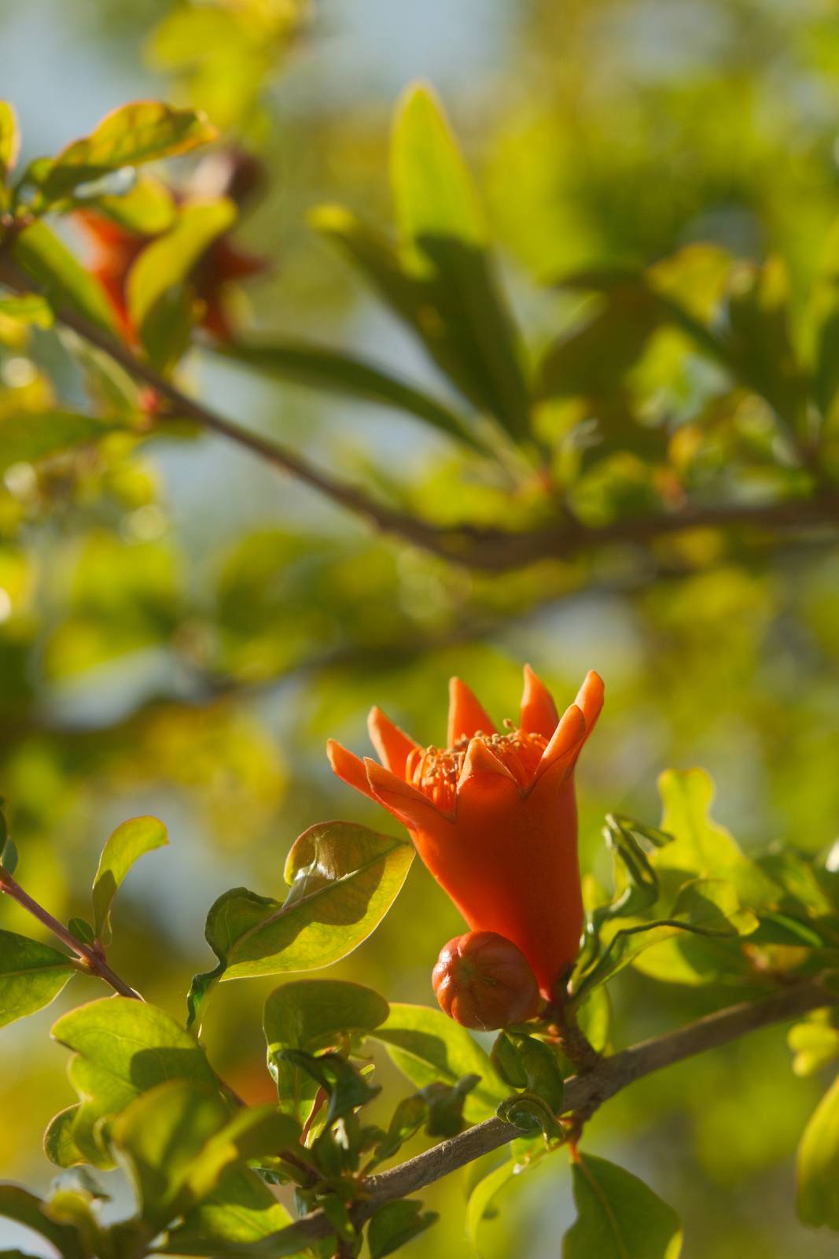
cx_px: 420
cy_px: 630
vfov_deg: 17.1
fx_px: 4194
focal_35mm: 120
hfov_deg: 11.4
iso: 640
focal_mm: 80
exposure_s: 1/1800
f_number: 5
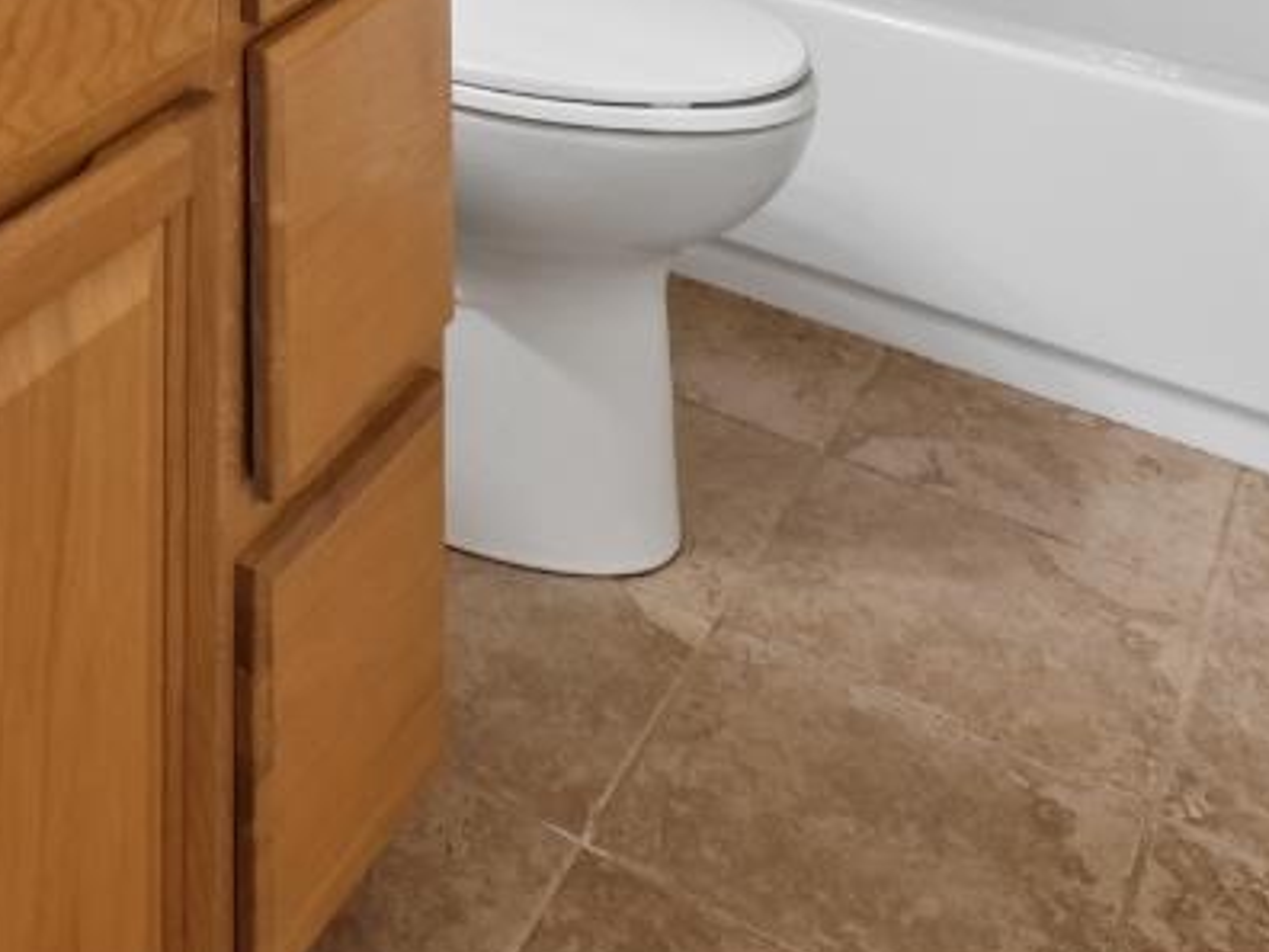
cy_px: -739
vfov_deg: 20.2
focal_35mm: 53
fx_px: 1943
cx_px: -183
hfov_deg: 31.4
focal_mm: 7
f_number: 7.1
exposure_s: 1/20
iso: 640
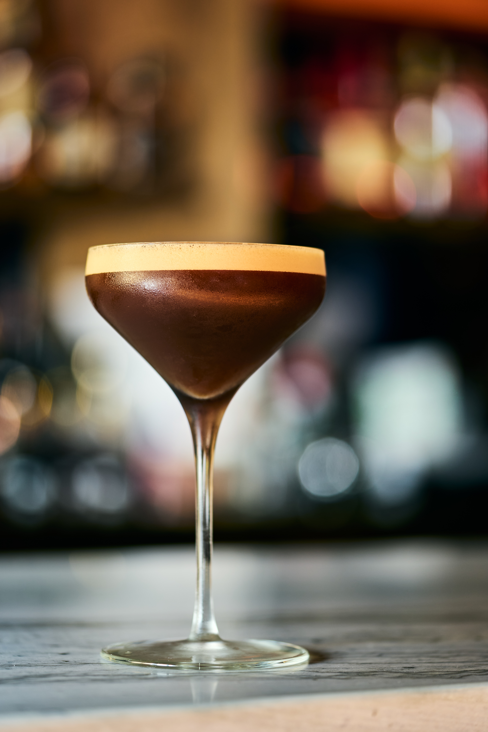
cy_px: 366
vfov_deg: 22.6
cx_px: 244
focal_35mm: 90
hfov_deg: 15.2
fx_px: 1829
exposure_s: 1/25
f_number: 2.8
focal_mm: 90
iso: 200
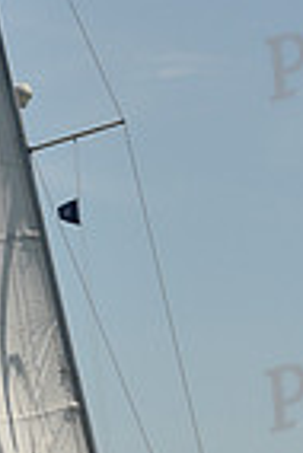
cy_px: 230
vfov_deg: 5.1
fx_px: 5037
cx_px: 100
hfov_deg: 3.4
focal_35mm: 400
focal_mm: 98
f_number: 8
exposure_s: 1/800
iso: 250
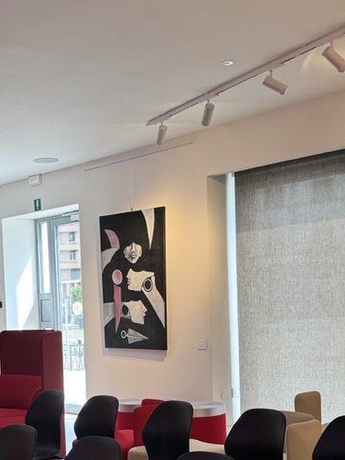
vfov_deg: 32.6
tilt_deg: -3.4
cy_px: 351
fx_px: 771
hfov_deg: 25.1
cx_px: 111
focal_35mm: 58
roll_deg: +2.0
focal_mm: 6.76
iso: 100
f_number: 1.78
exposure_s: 1/118
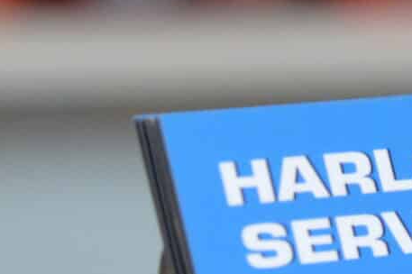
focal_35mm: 521
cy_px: 124
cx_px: 561
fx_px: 5958
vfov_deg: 2.6
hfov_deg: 3.9
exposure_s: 1/60
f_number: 5
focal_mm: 62
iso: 800
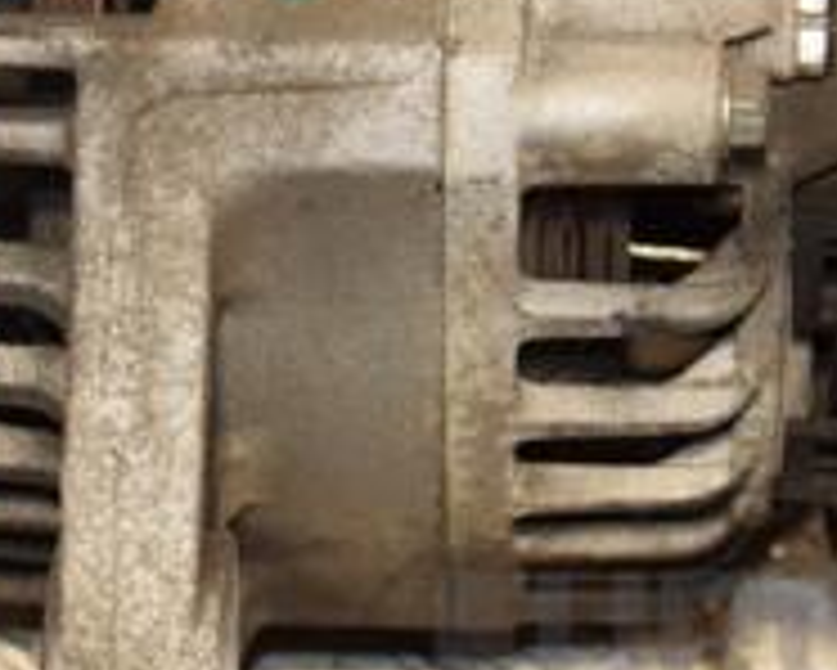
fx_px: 4734
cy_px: 40
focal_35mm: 191
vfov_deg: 8.1
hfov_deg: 10.1
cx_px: 351
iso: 800
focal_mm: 42
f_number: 5.6
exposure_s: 1/200
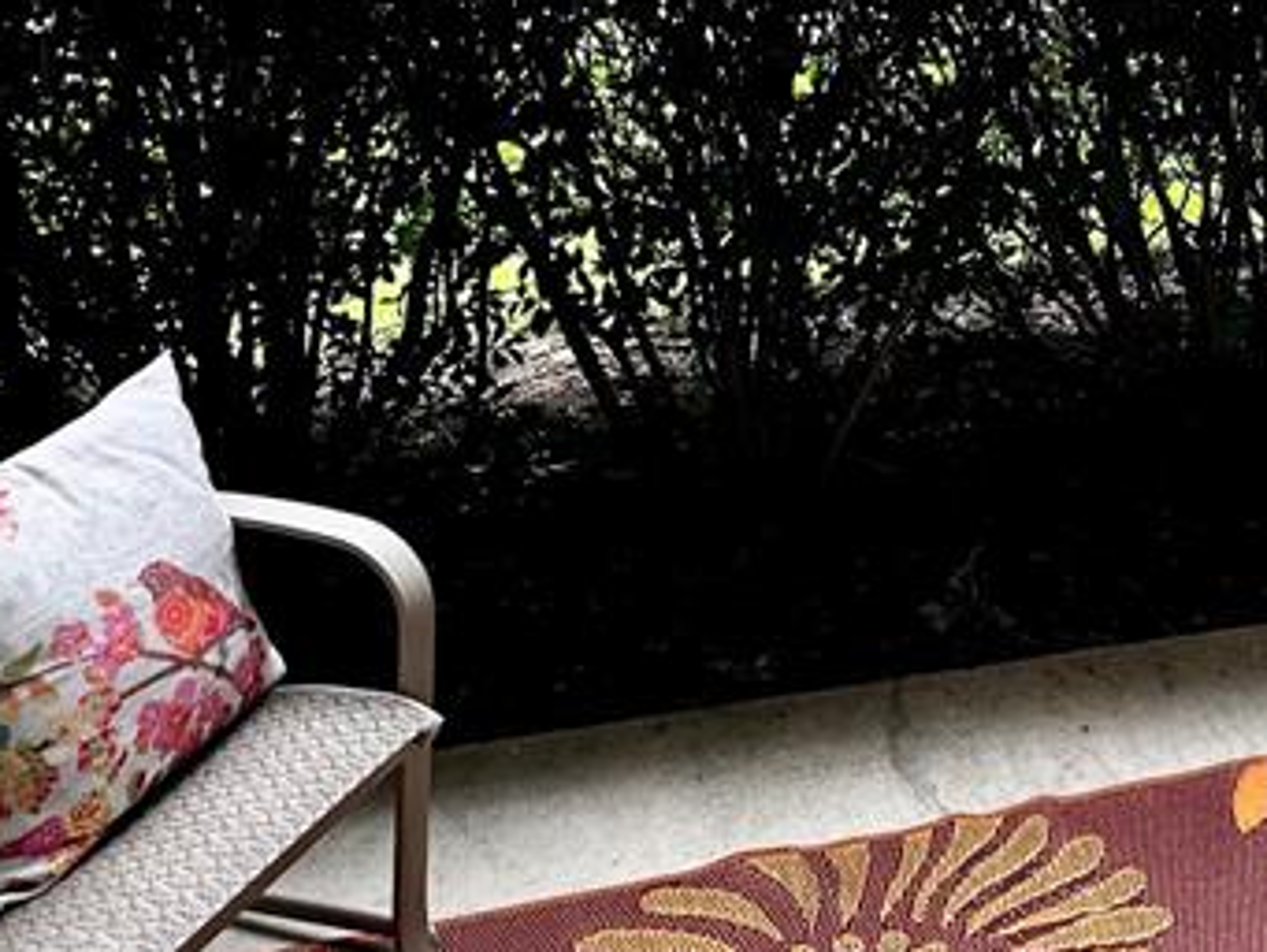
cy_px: 41
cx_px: 1148
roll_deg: -2.7
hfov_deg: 41.2
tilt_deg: -13.7
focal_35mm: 42
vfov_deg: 32.1
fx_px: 1538
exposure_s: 1/99
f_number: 2.2
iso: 50
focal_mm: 2.22
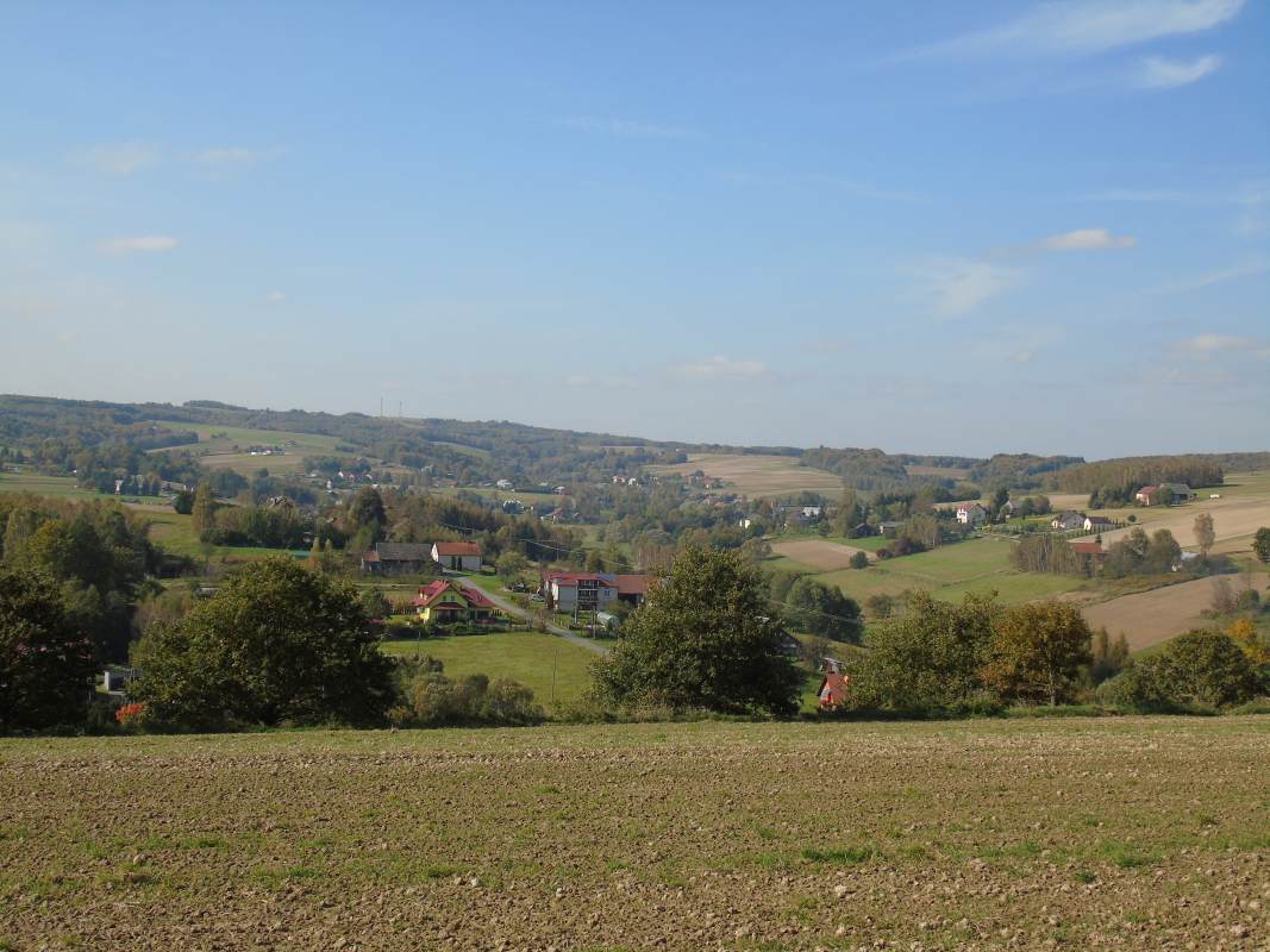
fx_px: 1687
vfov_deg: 31.5
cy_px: 476
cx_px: 635
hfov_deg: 41.2
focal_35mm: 46
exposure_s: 1/640
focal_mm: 8.2
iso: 80
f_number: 4.1
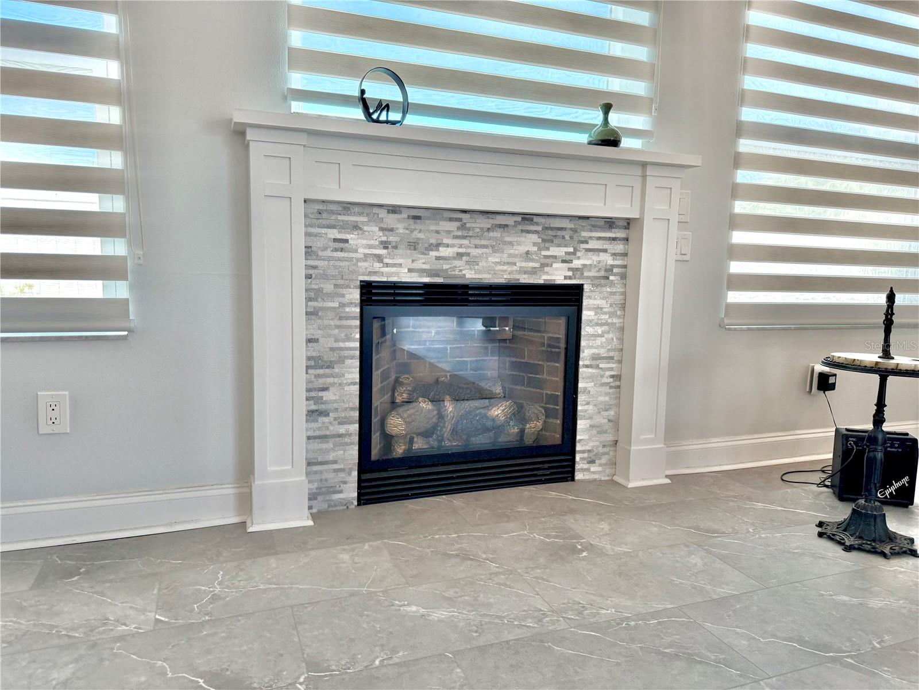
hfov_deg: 71.6
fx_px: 637
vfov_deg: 56.8
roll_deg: -1.5
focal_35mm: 24
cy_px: 345
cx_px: 460
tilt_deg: -6.9
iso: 200
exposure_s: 1/217
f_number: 1.78
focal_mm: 6.76
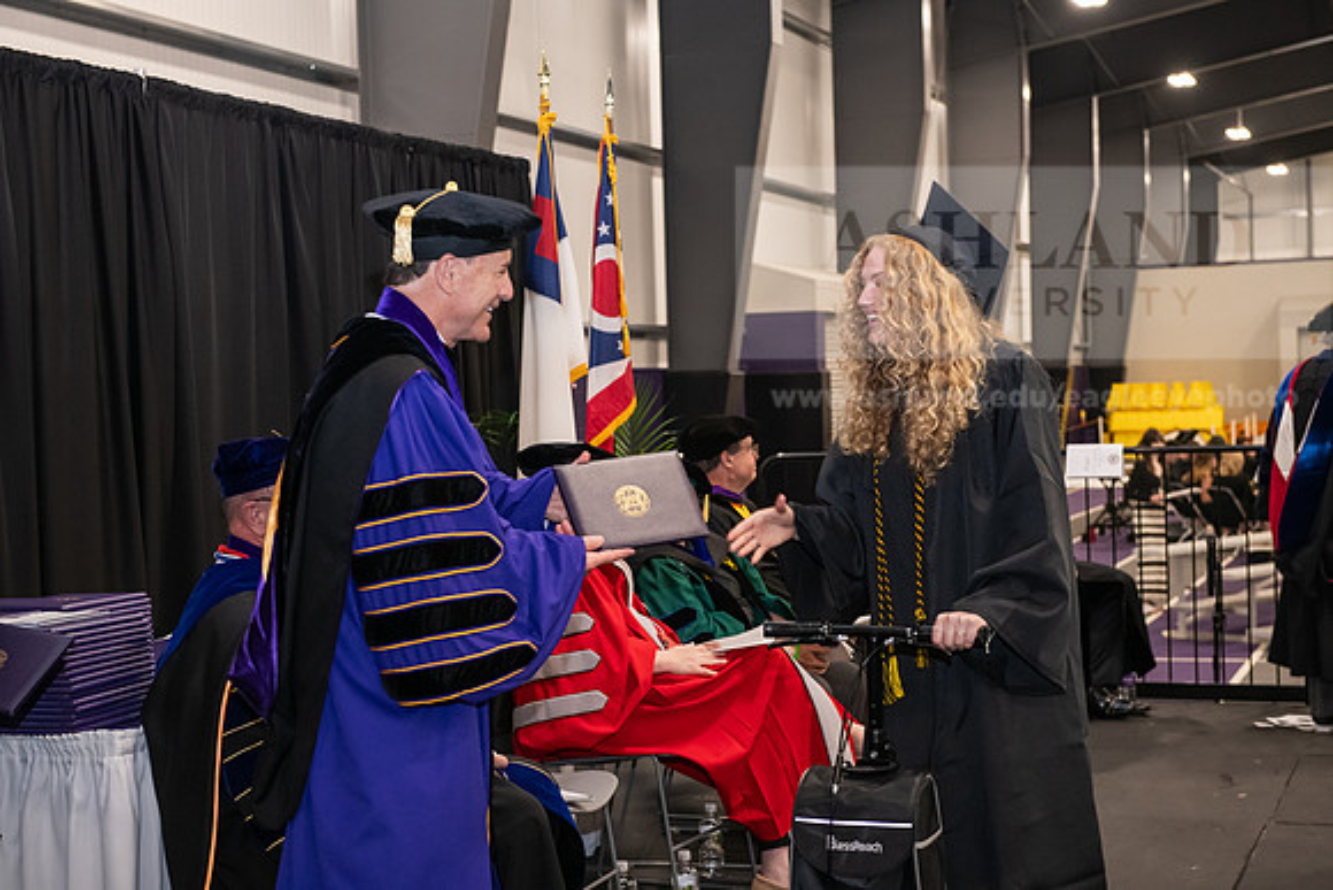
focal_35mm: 60
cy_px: 445
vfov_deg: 22.6
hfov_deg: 33.4
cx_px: 666
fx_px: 2222
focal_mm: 60
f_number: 5
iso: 2500
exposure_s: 1/125
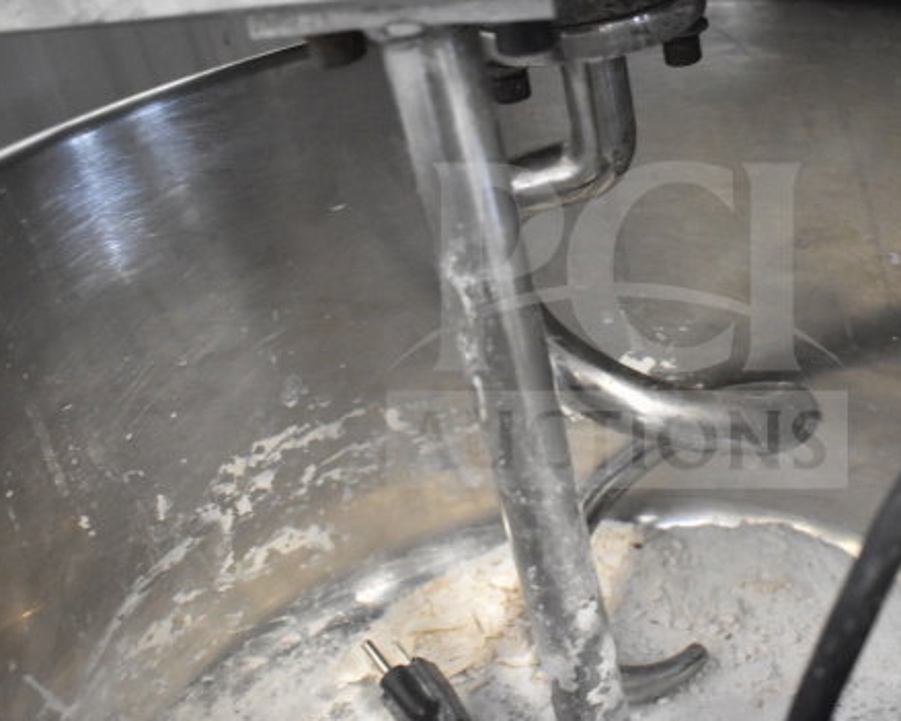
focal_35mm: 47
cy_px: 326
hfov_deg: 39.0
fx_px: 1253
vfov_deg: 32.1
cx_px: 616
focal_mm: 24
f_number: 3.8
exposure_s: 1/40
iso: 5600
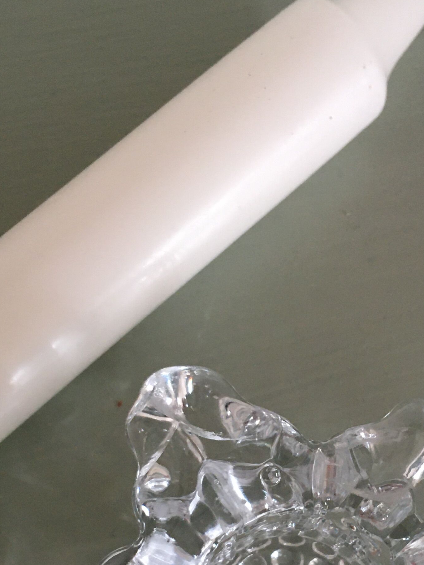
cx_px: 287
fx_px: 1045
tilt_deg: -76.5
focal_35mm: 64
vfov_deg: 29.6
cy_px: 448
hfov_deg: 22.8
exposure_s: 1/33
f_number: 2.2
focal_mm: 4.15
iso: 125
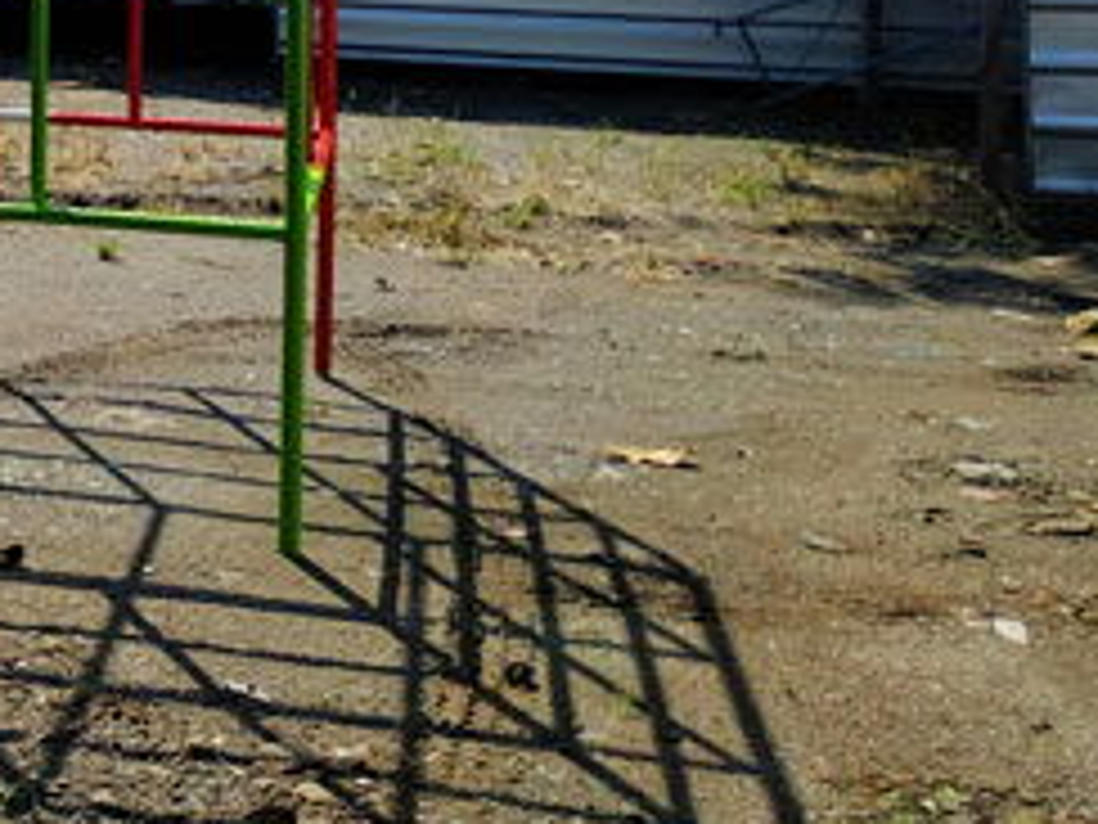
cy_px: -243
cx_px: -238
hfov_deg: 27.0
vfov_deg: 21.2
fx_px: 1998
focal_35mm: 63
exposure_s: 1/5905
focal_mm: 3.94
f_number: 1.9
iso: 250
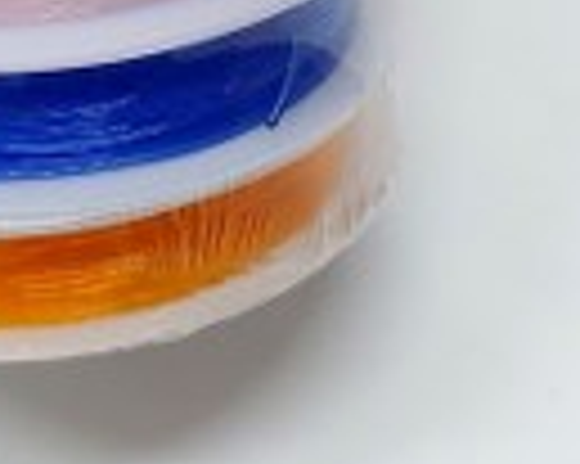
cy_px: -315
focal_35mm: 118
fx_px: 2024
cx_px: 157
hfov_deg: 16.2
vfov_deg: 12.2
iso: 250
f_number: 1.5
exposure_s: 1/100
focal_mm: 4.32
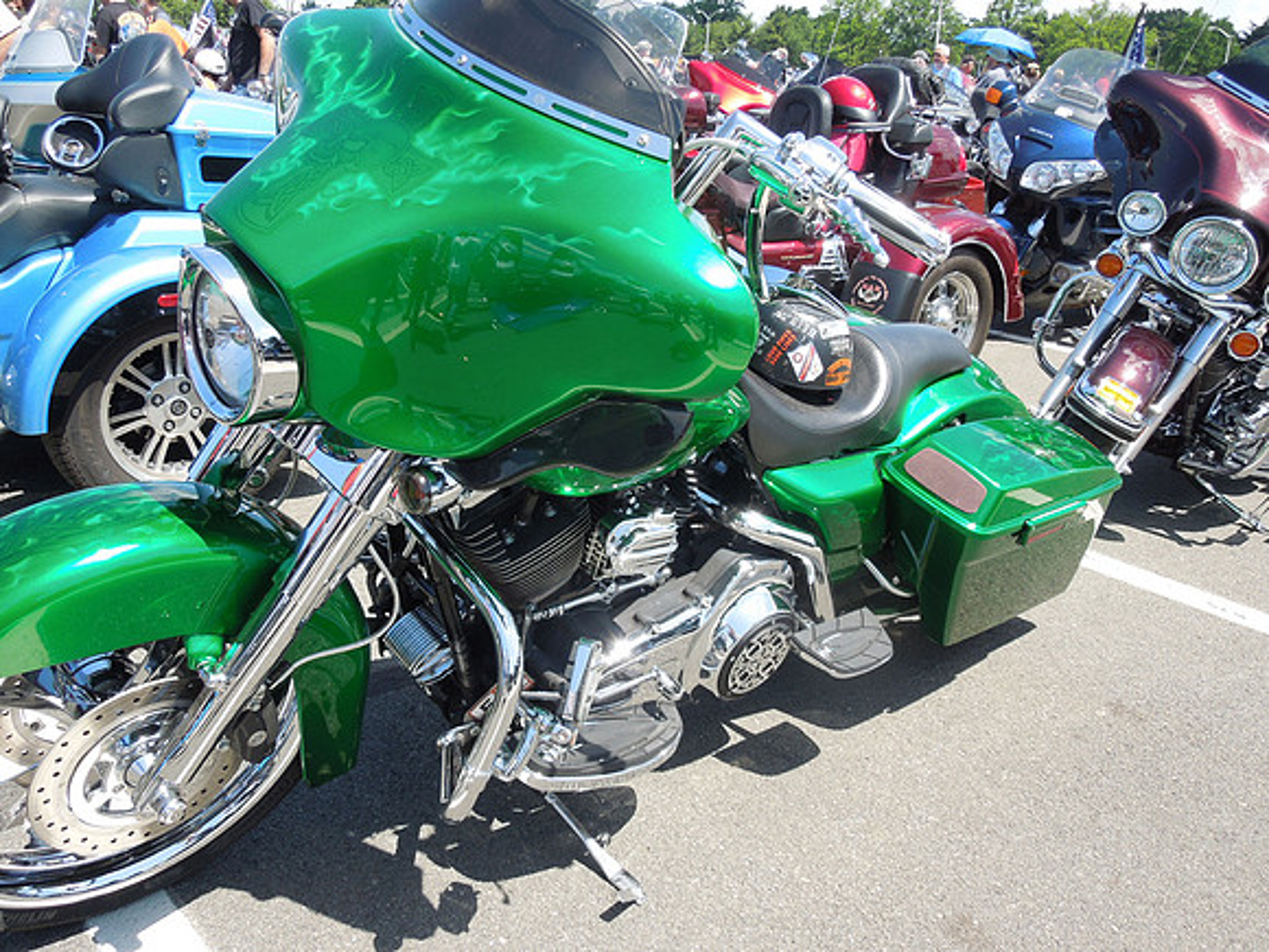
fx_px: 1136
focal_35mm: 31
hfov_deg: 58.4
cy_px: 476
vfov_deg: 45.4
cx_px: 634
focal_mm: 5.6
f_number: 3.6
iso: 100
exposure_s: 1/320
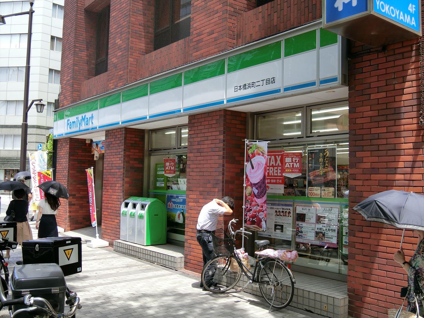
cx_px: 212
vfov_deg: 37.7
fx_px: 465
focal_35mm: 38
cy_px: 159
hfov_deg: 49.0
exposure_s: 1/200
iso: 80
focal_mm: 8.1
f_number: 3.7
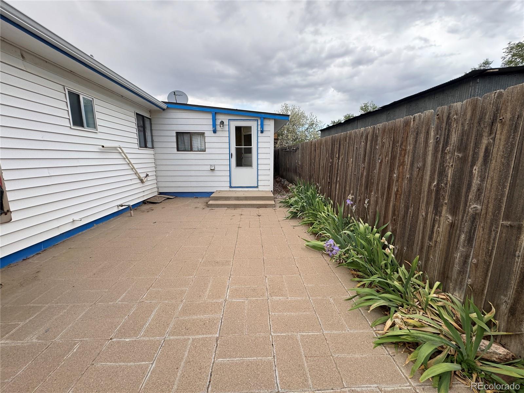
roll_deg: +0.3
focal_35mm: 14
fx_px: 212
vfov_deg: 85.7
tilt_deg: -9.9
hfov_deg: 102.1
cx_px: 262
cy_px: 196
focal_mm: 2.22
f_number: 2.2
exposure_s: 1/148
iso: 40
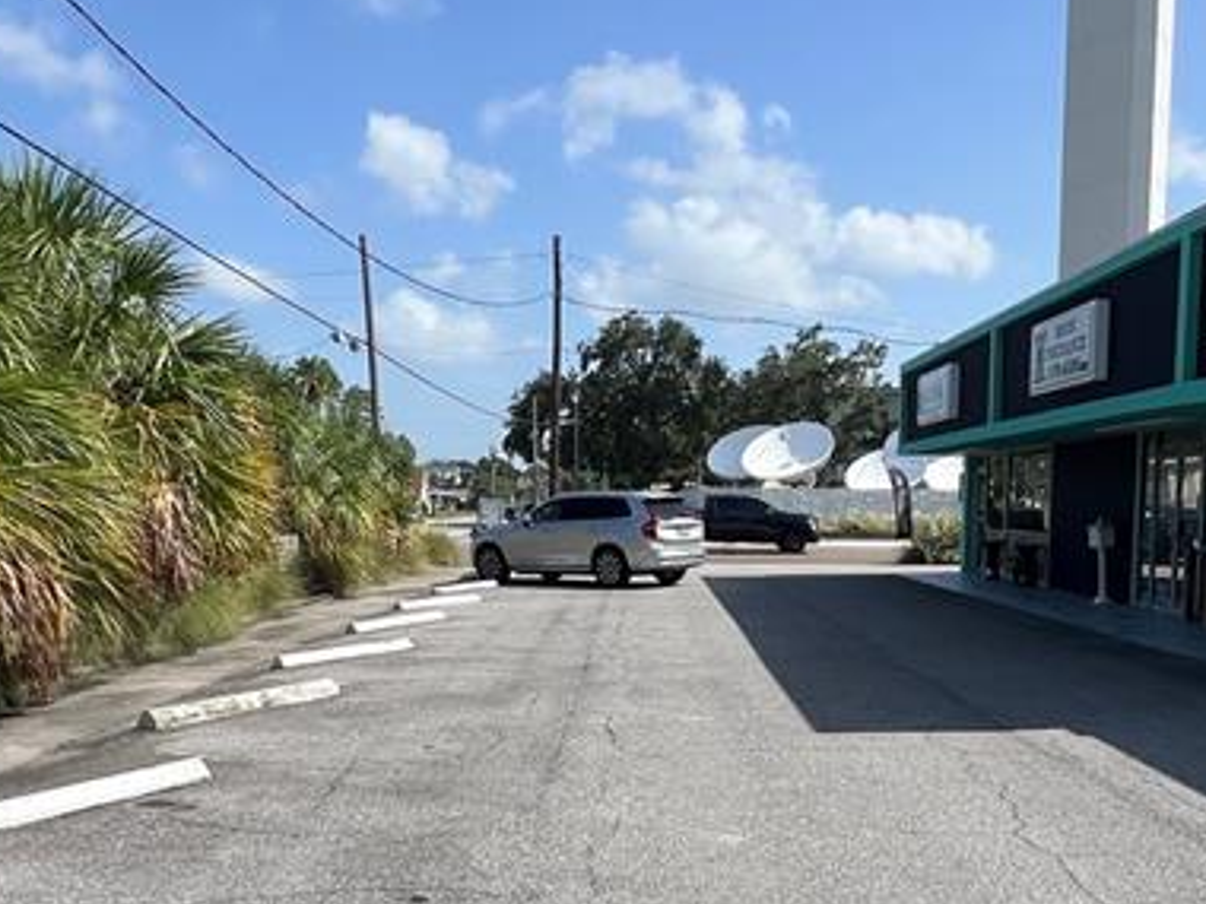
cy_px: 660
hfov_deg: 52.3
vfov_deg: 39.8
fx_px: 1219
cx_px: 714
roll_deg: +0.7
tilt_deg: -6.9
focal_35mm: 35
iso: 32
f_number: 1.8
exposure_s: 1/1845
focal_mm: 1.57
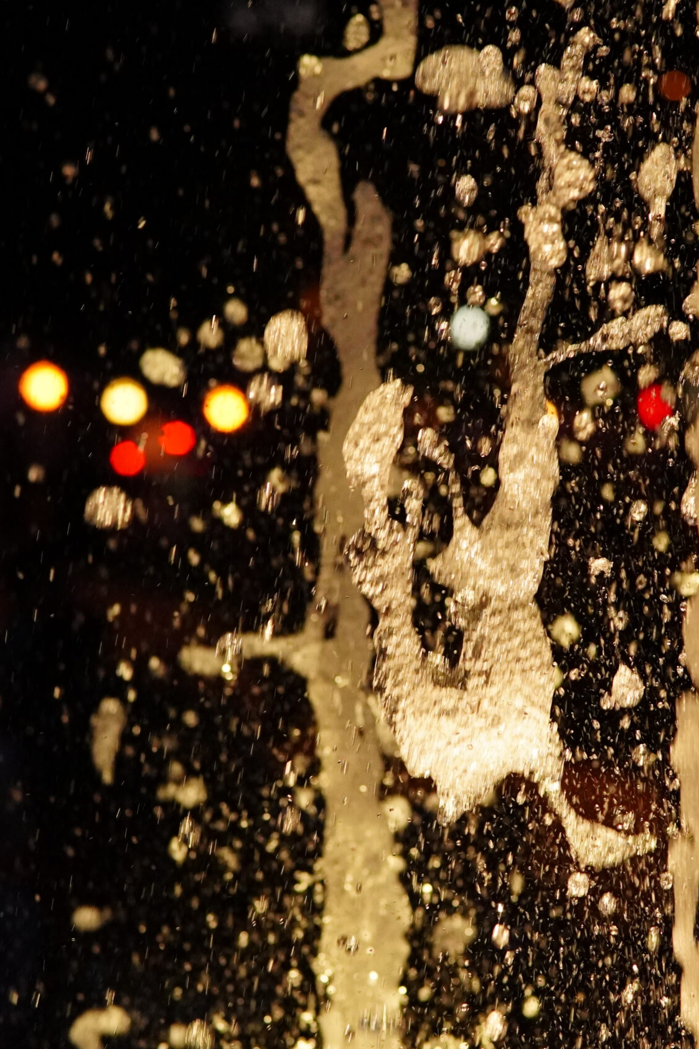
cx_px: 401
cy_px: 541
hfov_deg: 7.1
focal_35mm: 194
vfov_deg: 10.6
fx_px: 5644
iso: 3200
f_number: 4
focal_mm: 85
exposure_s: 1/640
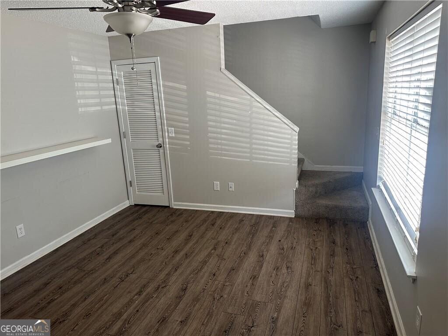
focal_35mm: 24
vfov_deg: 56.8
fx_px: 311
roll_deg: +2.2
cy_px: 168
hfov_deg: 71.6
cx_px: 224
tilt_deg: -13.2
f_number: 1.78
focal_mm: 6.86
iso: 200
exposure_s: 1/120
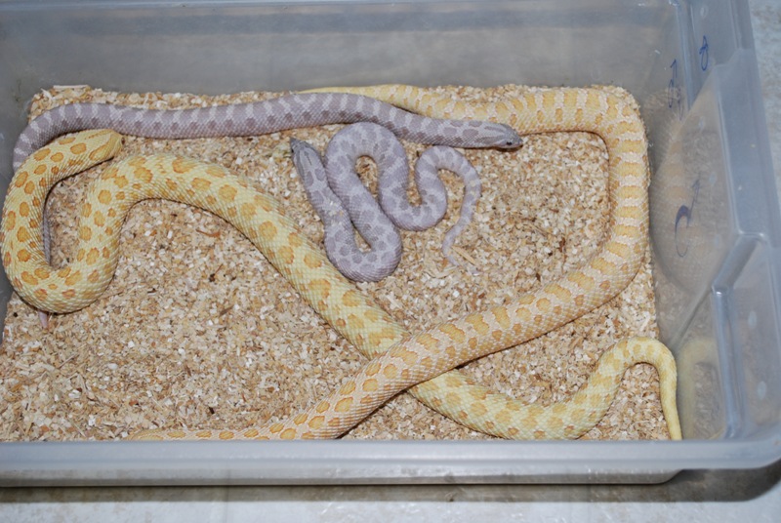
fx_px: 1141
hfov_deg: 37.8
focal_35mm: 52
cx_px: 390
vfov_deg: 25.8
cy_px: 262
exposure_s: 1/60
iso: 200
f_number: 5.3
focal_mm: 35
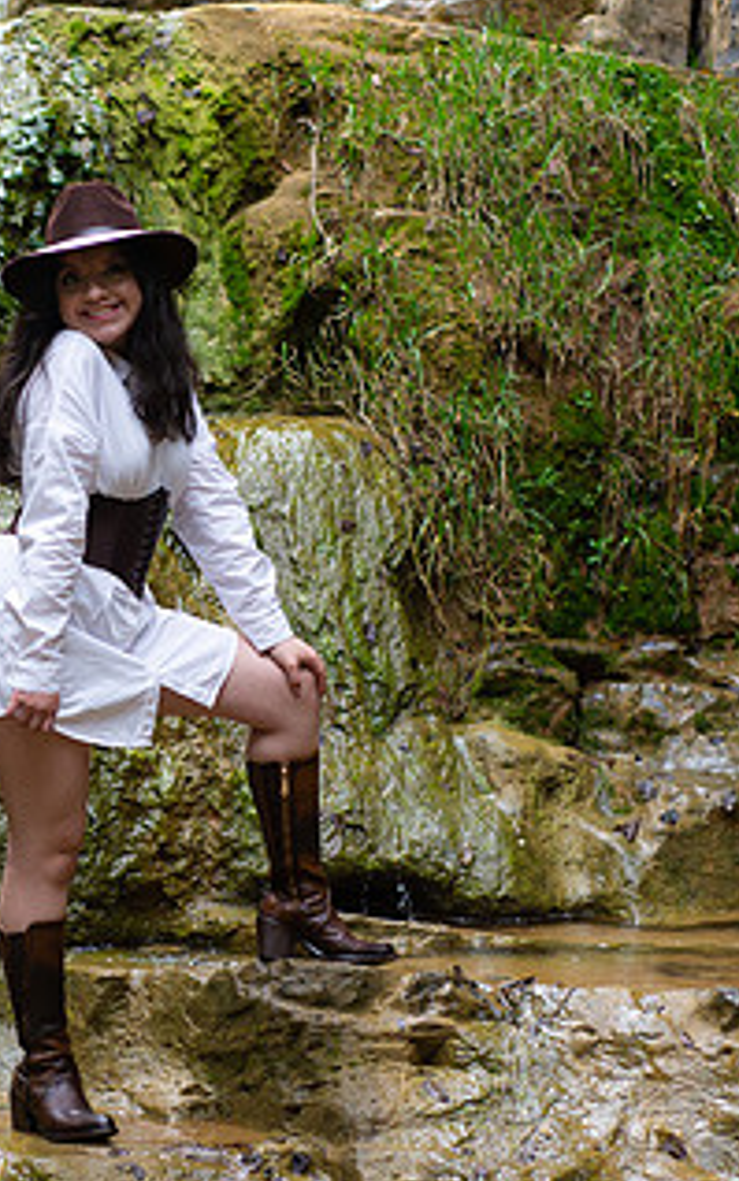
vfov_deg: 22.3
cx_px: 97
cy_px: 633
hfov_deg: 14.0
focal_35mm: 93
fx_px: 2994
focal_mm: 50
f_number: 2.8
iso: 400
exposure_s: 1/800
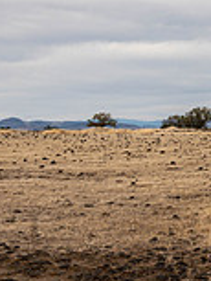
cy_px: 92
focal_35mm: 91
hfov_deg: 14.0
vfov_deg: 21.4
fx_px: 739
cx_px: 403
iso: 100
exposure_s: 1/320
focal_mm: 24
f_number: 10
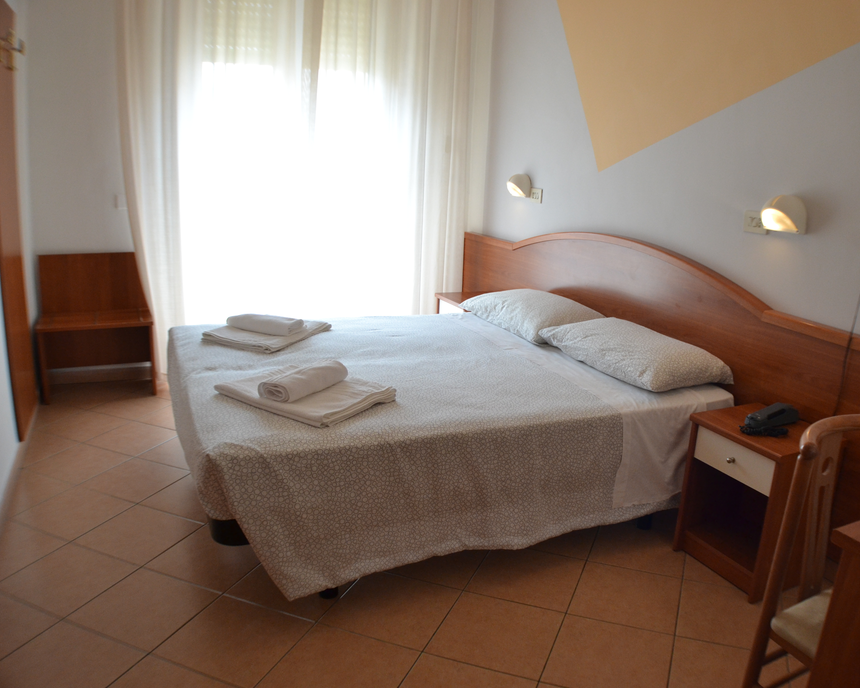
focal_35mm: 34
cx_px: 513
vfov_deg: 43.4
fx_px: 865
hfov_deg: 52.5
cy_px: 345
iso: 800
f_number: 3.5
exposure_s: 1/200
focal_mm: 20
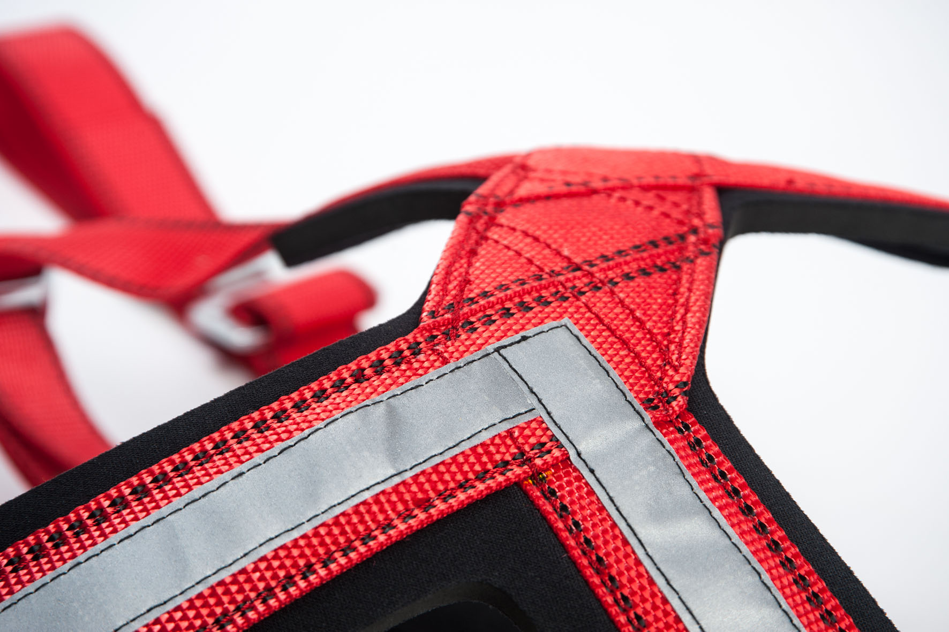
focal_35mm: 110
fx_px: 2899
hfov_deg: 18.6
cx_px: 474
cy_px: 316
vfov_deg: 12.5
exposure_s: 1/100
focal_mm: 110
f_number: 8
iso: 200
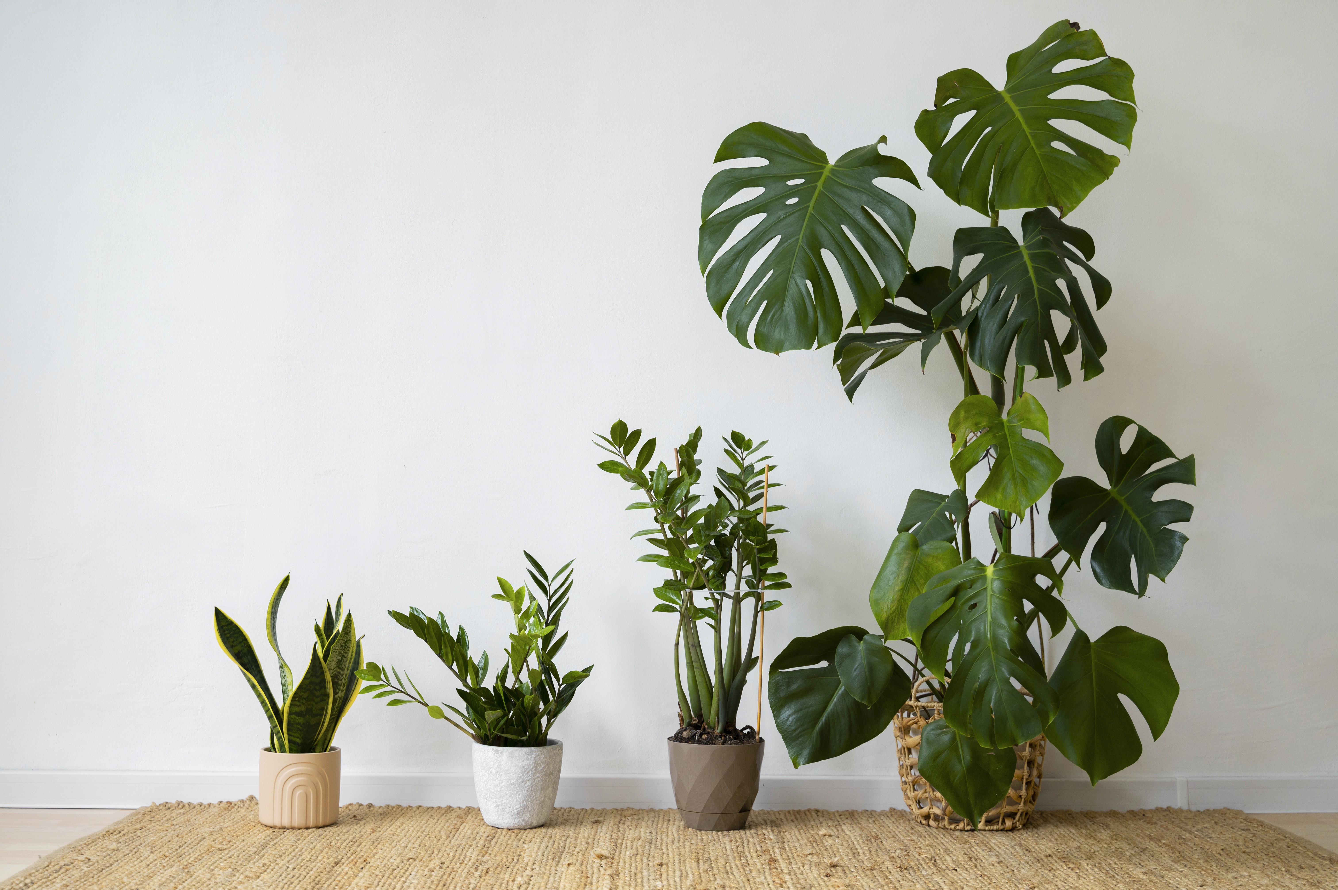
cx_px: 669
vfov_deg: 28.6
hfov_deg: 41.9
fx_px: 1746
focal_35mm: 47
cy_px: 445
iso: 800
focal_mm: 47
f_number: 3.5
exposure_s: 1/160
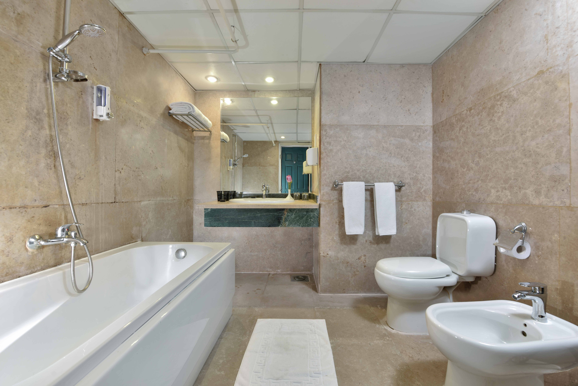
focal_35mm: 14
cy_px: 193
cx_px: 289
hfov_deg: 104.2
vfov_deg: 81.2
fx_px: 225
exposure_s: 1
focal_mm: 14
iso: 100
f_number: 7.1
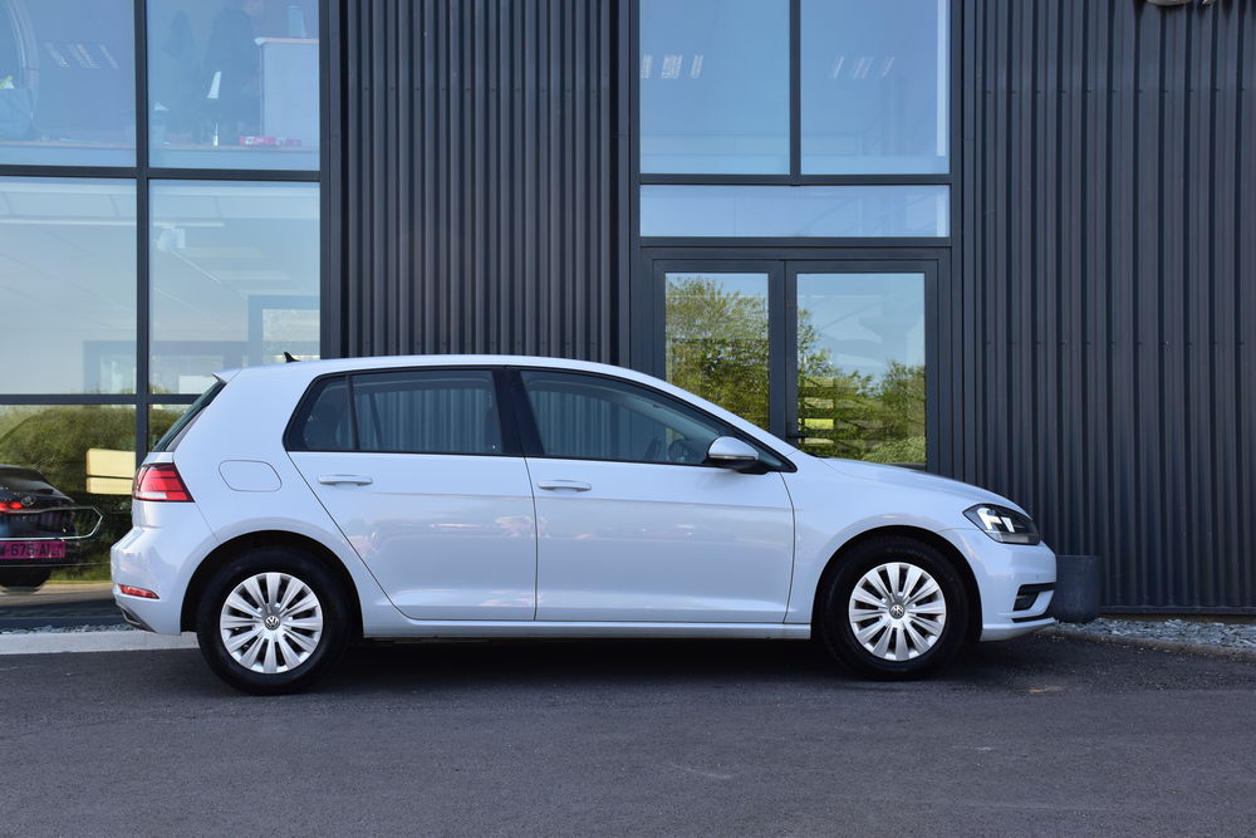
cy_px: 419
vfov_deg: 28.1
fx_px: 1675
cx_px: 628
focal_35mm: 48
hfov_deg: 41.1
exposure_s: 1/125
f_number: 9
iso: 400
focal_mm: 32
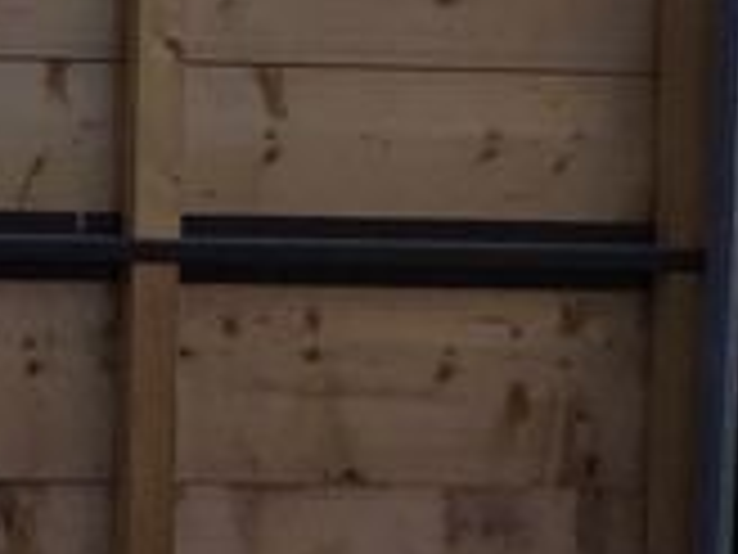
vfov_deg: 7.8
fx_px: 4029
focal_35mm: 189
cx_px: -666
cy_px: -45
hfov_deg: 9.8
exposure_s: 1/550
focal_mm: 3.3
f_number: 2.4
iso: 25
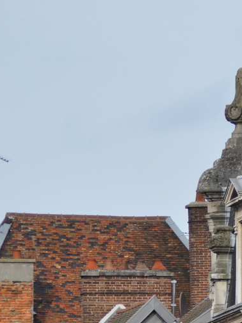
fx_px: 6143
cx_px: 343
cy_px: 267
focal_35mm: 659
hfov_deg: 2.3
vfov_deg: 3.0
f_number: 5
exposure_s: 1/1600
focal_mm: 180
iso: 400
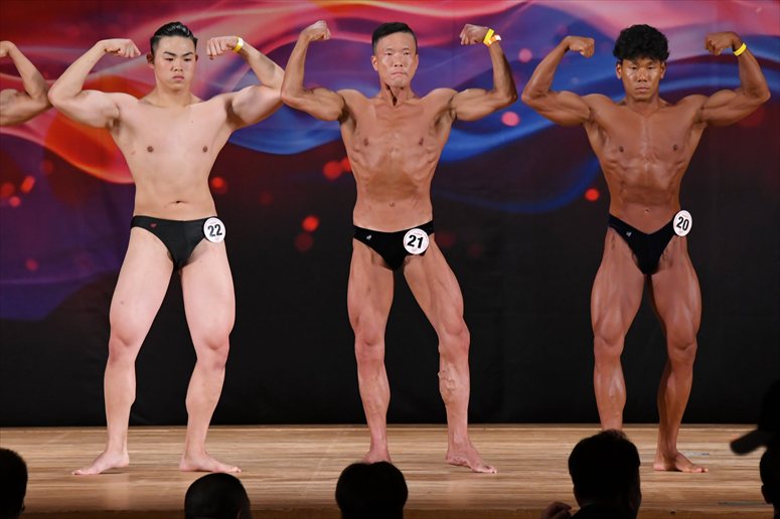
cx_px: 390
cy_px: 260
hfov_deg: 8.6
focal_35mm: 240
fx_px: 5198
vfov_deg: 5.7
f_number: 5.6
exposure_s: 1/400
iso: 3200
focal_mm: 160
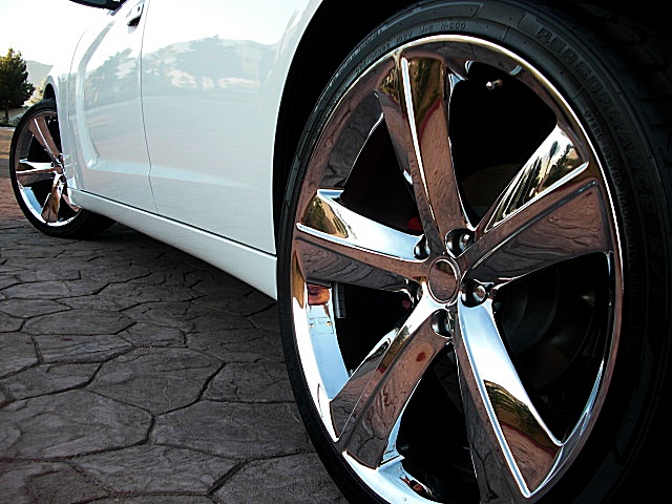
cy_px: 252
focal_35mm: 36
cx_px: 336
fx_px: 699
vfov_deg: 39.7
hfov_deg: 51.4
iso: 50
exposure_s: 1/80
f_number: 2.8
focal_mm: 6.3
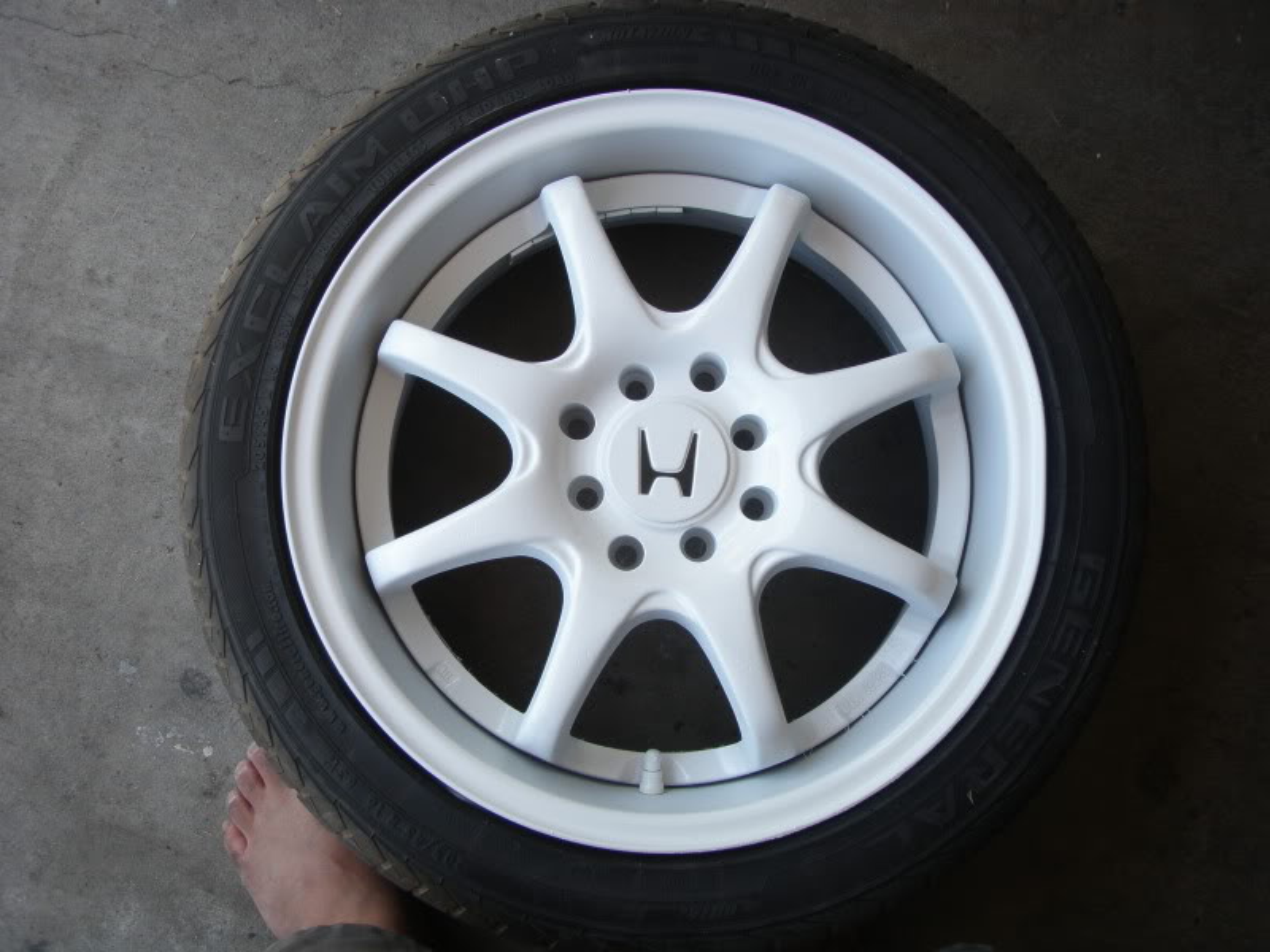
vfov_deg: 37.7
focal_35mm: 38
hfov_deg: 49.0
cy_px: 476
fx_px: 1394
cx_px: 635
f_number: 3.5
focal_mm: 6.7
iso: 50
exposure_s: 1/50
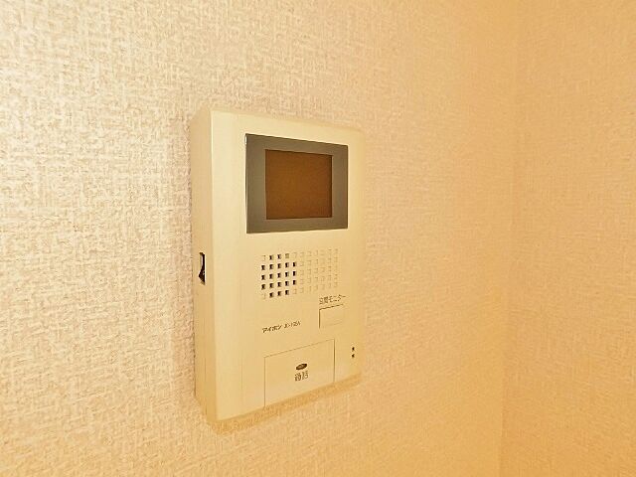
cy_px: 238
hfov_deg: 73.9
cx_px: 318
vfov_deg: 58.9
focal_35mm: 23
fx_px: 423
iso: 125
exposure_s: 1/50
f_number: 3
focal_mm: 4
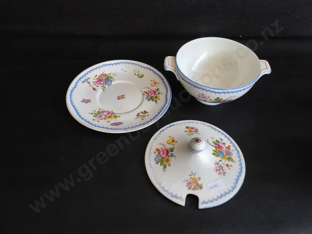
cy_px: 117
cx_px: 156
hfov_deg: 65.3
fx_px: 243
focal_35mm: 27
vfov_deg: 51.4
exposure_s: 1/120
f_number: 2
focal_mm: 2.87
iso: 80
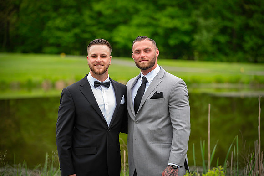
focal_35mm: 120
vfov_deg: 11.4
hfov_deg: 17.1
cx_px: 132
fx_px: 879
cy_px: 88
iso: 64
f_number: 2.8
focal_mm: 120
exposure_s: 1/250
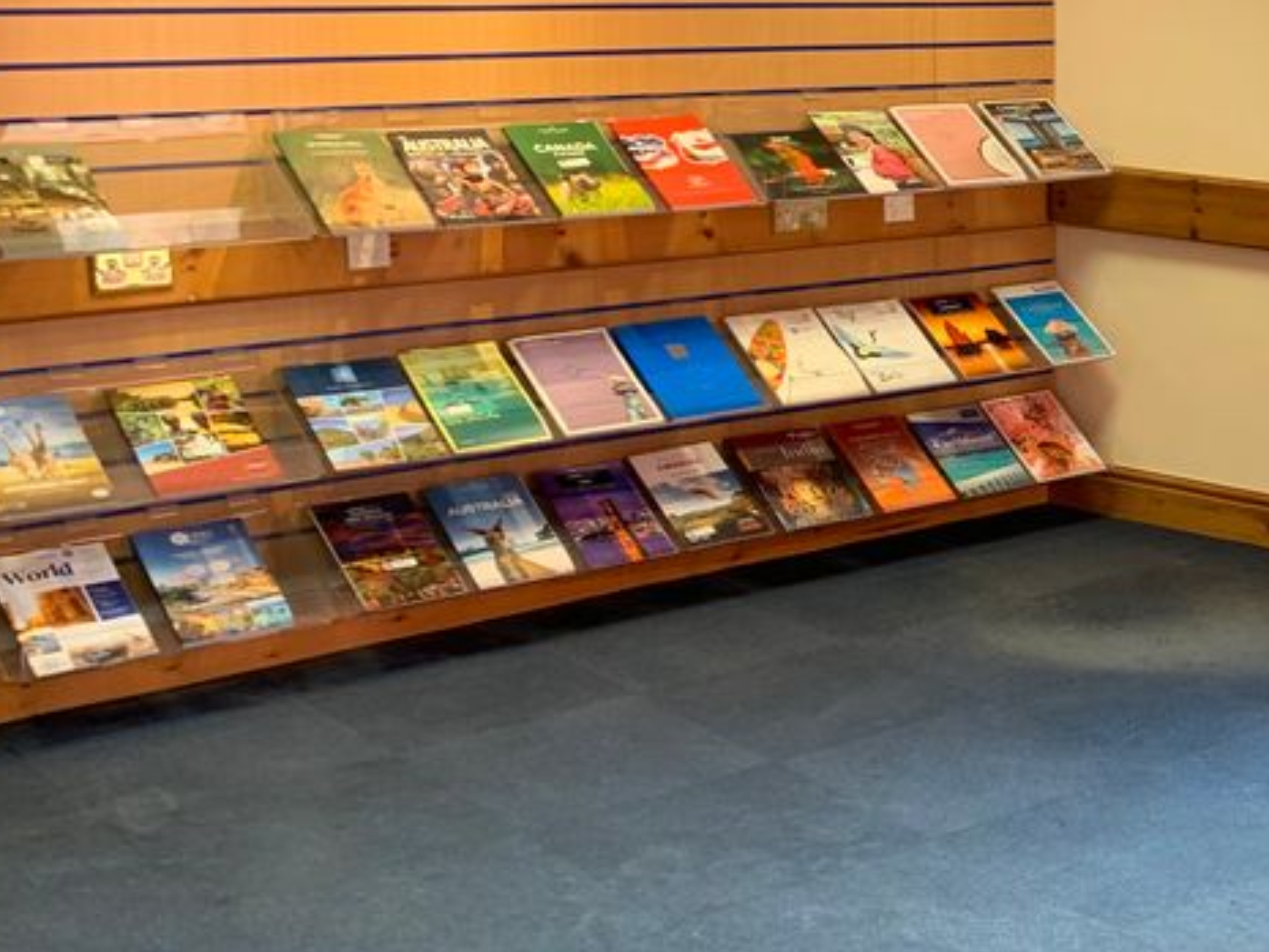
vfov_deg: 23.7
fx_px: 2273
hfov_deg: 28.4
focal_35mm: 62
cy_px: 435
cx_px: 1392
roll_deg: -1.0
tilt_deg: -15.1
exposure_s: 1/50
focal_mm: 4.25
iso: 64
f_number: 1.8
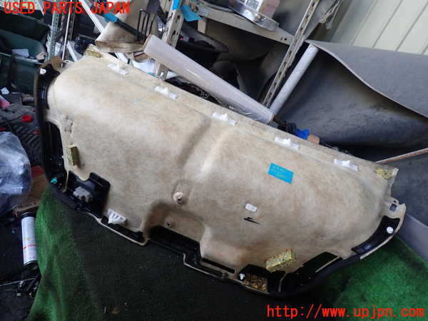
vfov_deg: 54.9
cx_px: 214
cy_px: 160
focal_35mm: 25
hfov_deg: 69.4
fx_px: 309
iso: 100
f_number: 2
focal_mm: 4.5
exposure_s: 1/100
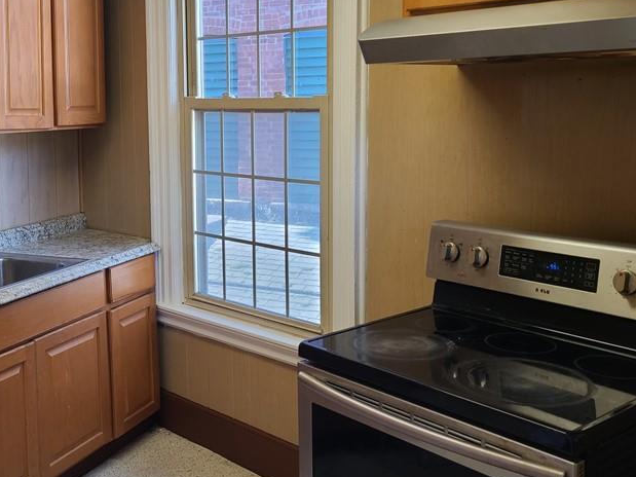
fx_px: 790
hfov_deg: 43.2
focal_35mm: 43
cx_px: 210
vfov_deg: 33.5
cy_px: 187
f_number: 1.8
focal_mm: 5.4
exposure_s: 1/60
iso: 40
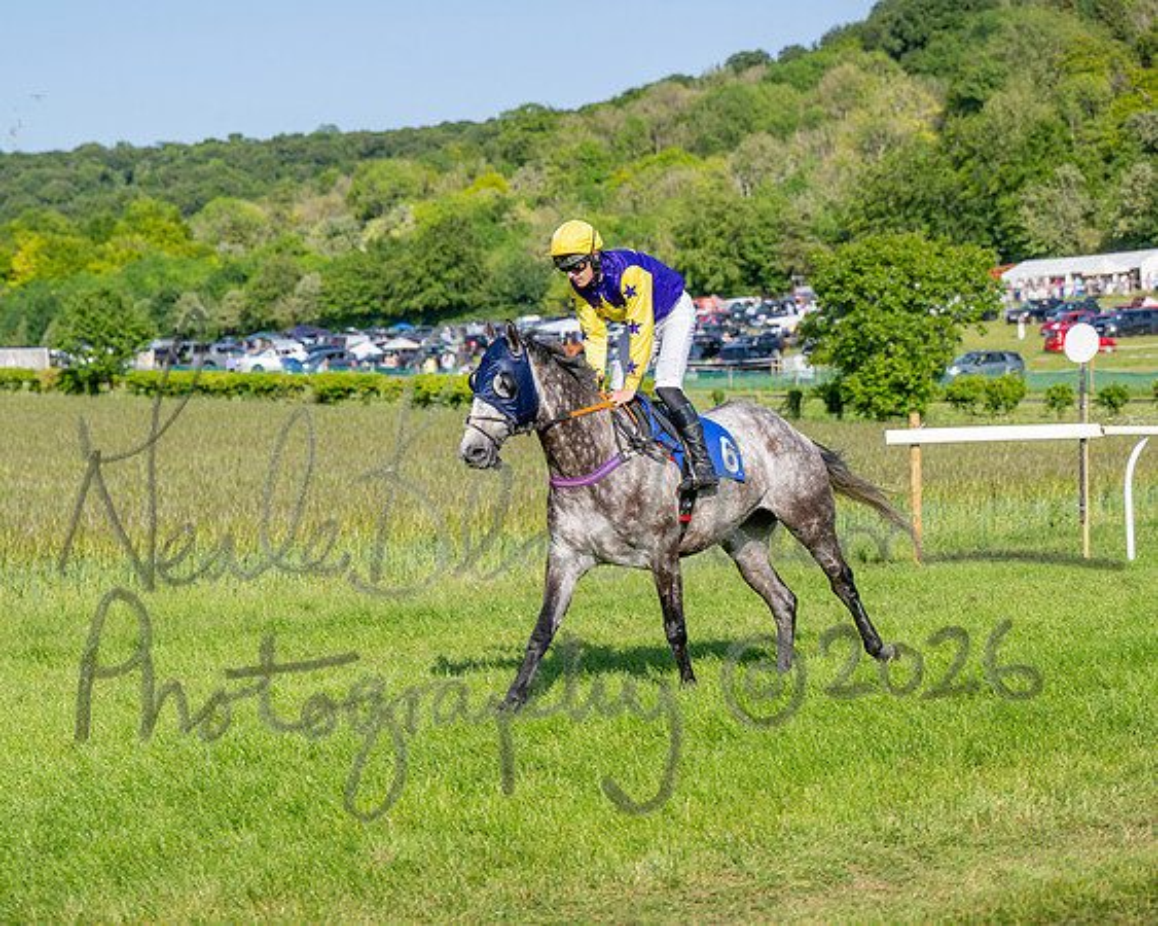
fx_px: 3243
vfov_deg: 16.2
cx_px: 579
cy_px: 463
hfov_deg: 20.2
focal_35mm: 95
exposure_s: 1/1600
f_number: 4
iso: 200
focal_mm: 84
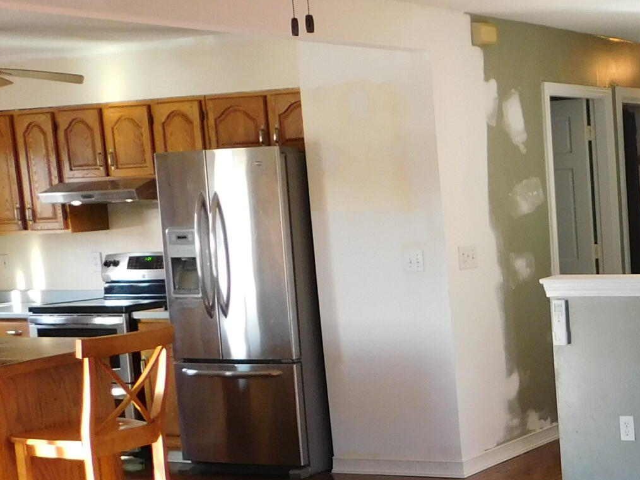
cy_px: 376
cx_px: 765
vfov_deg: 20.5
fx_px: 1313
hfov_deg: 24.8
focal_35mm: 71
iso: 160
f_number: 3
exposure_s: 1/30
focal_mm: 4.1
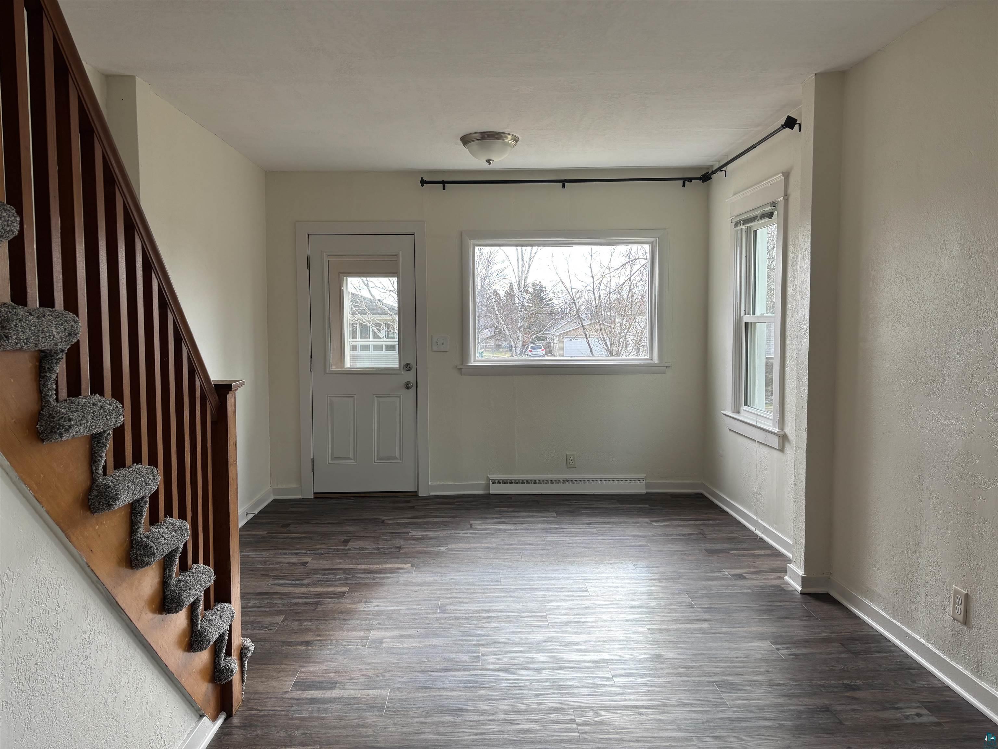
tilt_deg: -3.8
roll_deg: +0.3
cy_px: 374
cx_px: 499
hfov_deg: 67.3
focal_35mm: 26
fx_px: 750
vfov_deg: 53.1
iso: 40
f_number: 1.6
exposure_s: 1/149
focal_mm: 5.96
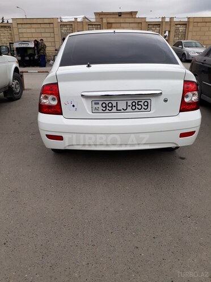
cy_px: 141
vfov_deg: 65.3
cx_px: 106
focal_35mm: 27
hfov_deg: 51.4
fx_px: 219
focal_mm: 3.6
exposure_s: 1/1236
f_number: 1.9
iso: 40
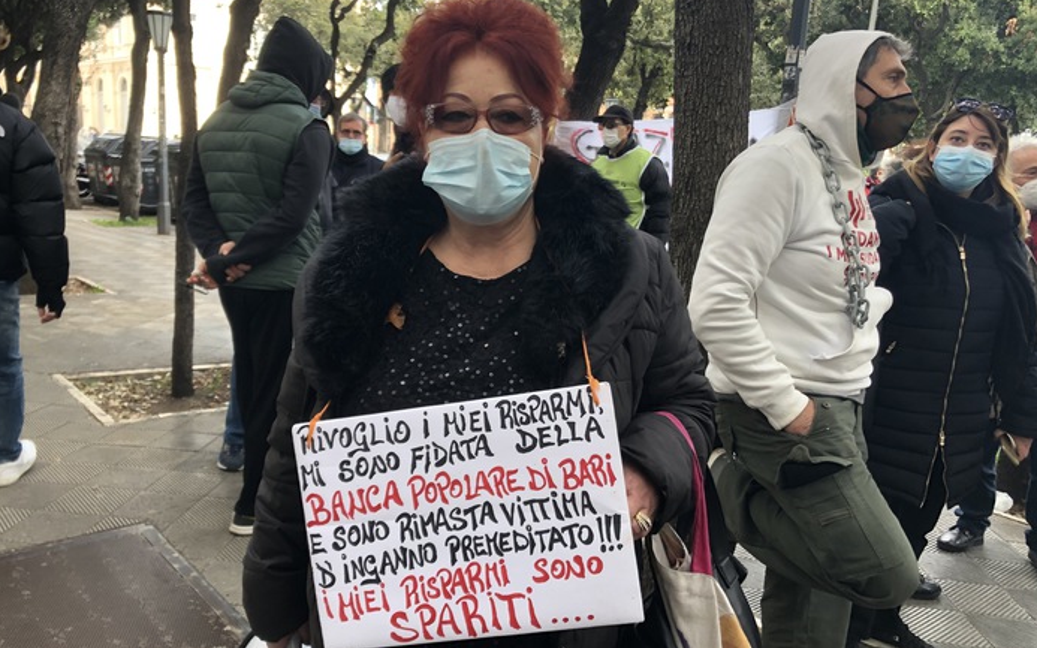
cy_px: 327
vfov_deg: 41.8
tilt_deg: -8.7
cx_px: 519
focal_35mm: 30
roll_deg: -3.7
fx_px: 848
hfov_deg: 62.9
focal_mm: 3.99
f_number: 1.8
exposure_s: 1/120
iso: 40
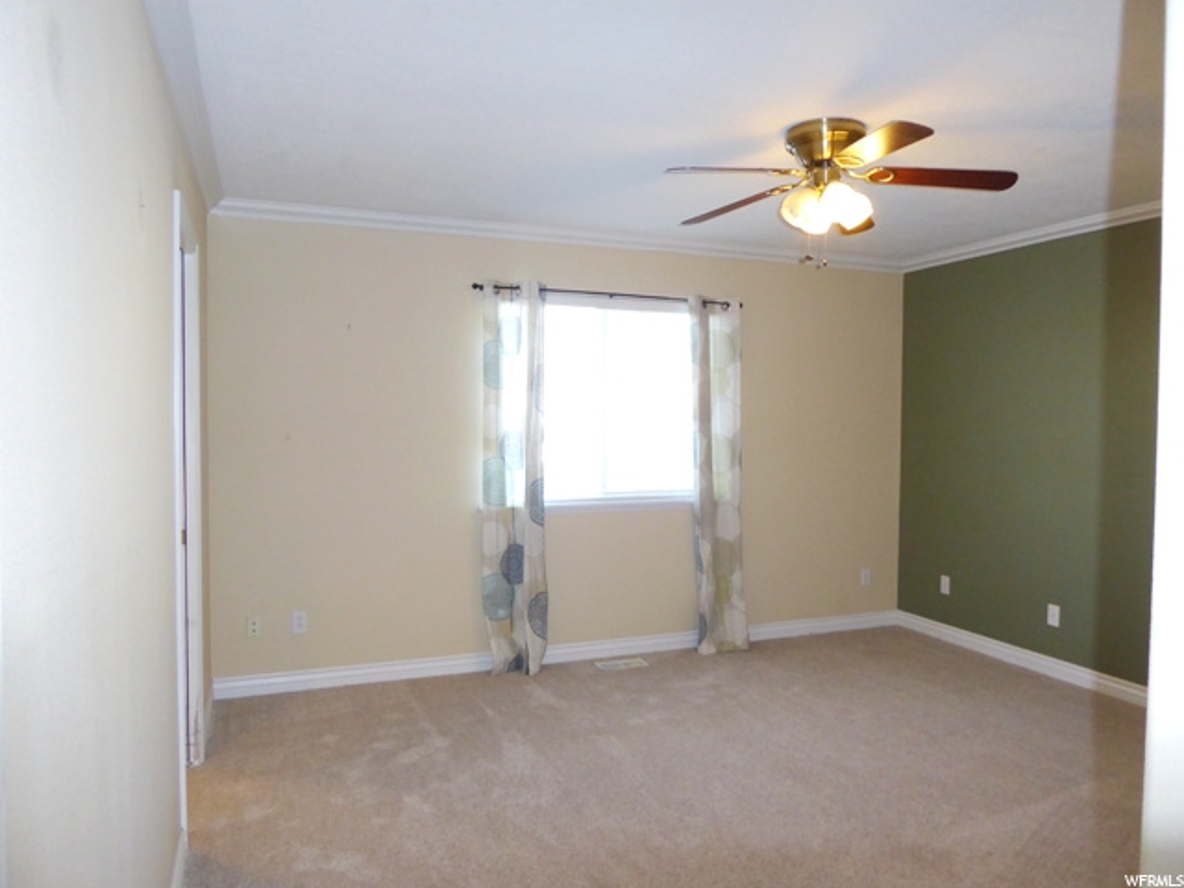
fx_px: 821
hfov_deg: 71.6
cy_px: 444
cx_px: 592
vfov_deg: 56.8
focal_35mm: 24
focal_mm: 4.3
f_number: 3.3
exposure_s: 1/60
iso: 320
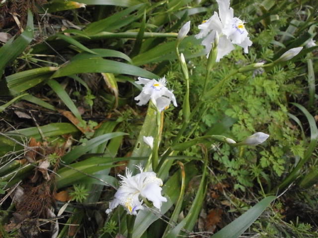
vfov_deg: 44.2
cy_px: 119
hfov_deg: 56.8
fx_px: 294
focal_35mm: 32
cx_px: 159
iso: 800
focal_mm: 5.8
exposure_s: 1/250
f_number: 3.1
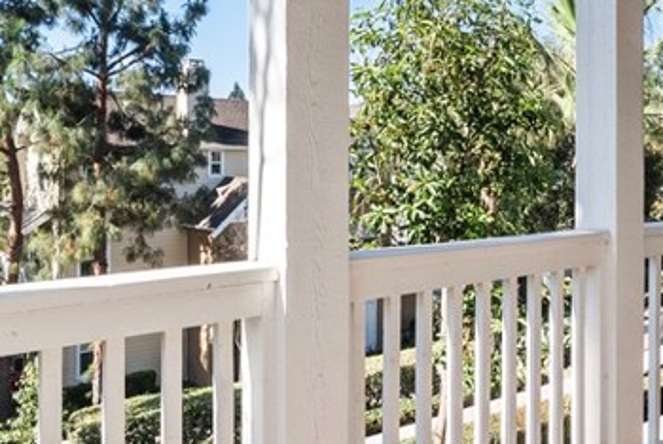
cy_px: 139
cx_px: 424
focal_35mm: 38
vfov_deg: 34.7
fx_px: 700
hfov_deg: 50.0
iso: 200
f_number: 13
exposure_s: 1/40
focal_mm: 13
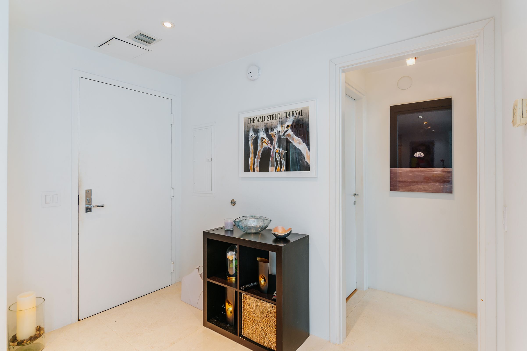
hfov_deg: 90.0
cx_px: 264
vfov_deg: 67.3
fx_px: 263
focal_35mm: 18
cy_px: 176
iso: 320
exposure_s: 1/10
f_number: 7.1
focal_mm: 18
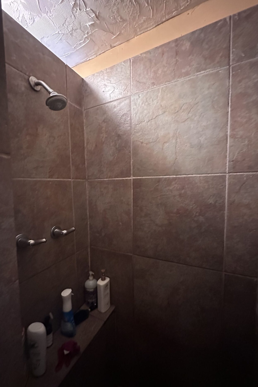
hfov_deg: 77.2
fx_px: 161
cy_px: 198
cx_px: 119
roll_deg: +0.8
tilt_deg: -3.9
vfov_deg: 100.4
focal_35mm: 15
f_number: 2.2
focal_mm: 2.22
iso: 1600
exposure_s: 1/30
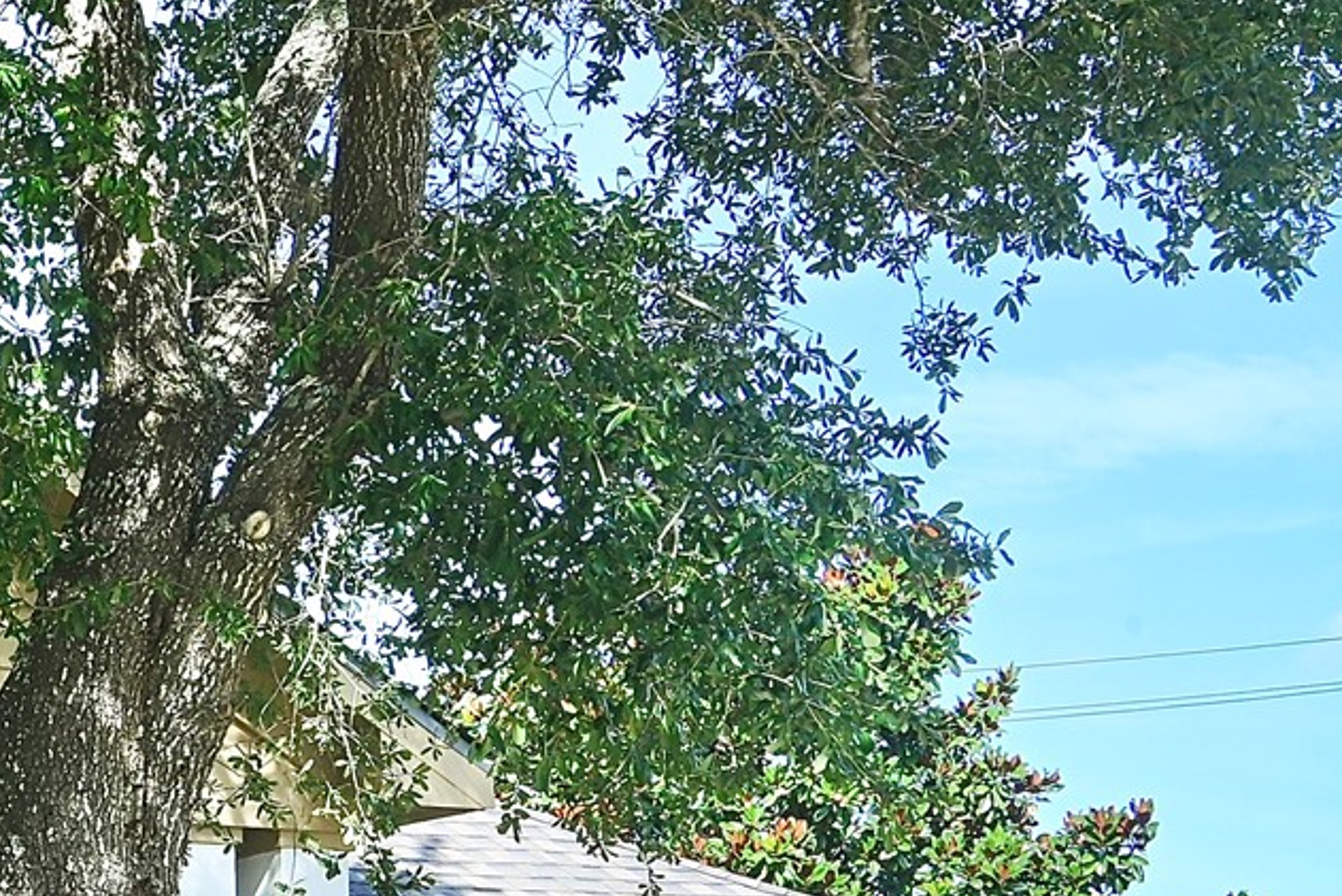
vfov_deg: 11.4
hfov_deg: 15.8
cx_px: -802
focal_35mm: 117
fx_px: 4362
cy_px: 1165
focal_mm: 34
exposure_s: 1/50
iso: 200
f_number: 18
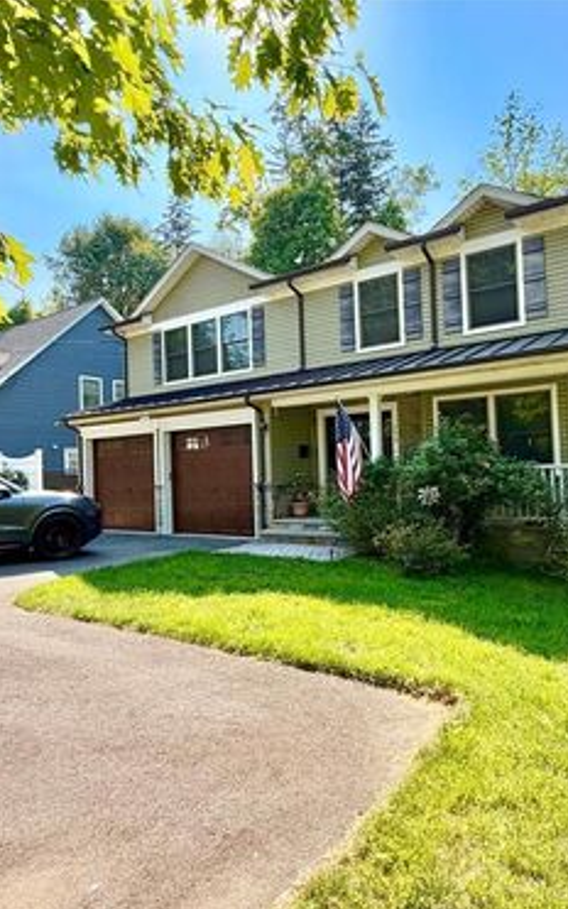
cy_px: 457
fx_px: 495
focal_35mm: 20
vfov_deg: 85.1
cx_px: 372
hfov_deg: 58.5
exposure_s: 1/602
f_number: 2.2
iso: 40
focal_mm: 2.22
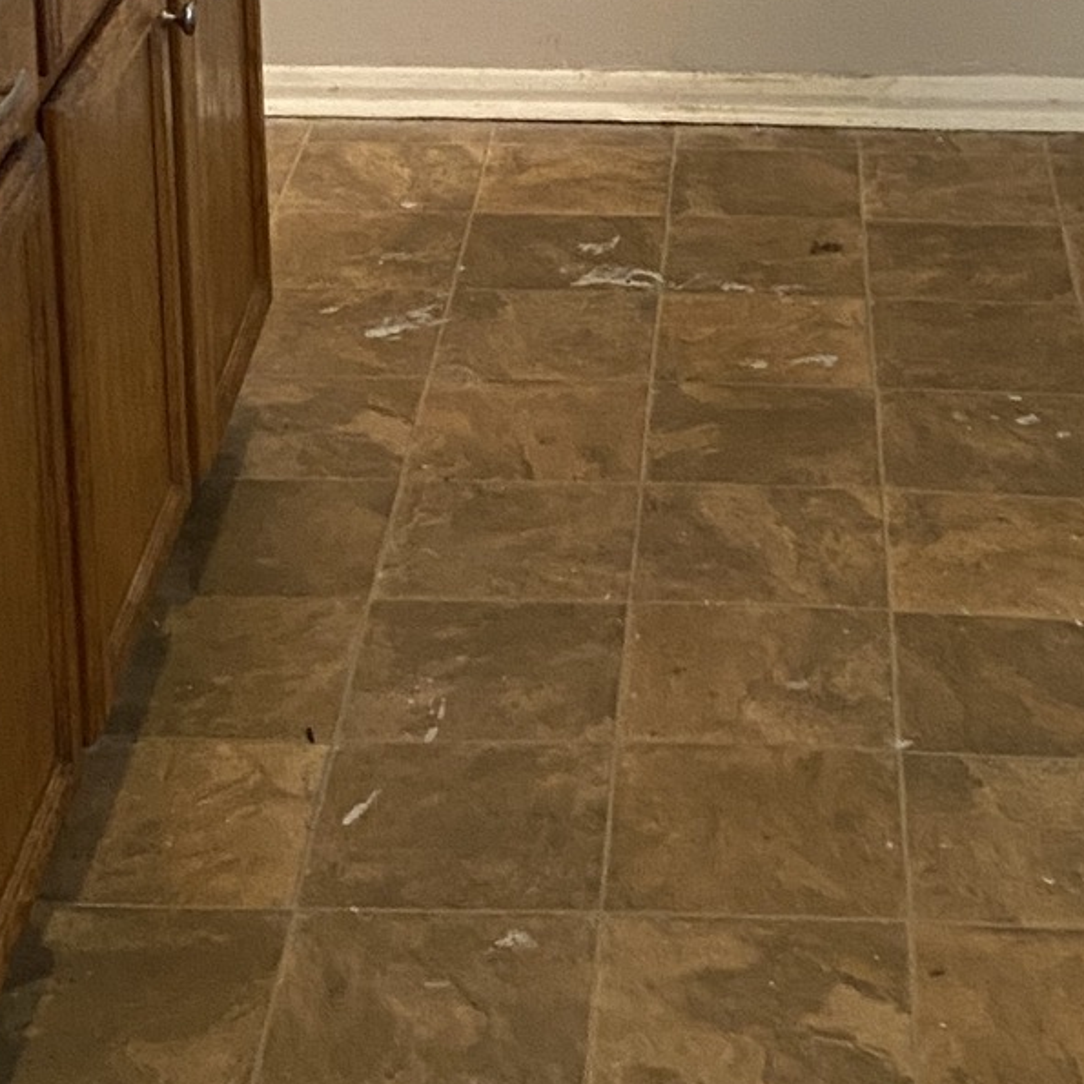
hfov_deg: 19.5
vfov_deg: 18.8
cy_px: -86
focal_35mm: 89
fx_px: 3153
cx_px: 672
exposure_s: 1/40
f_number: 1.8
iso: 400
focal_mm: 4.25
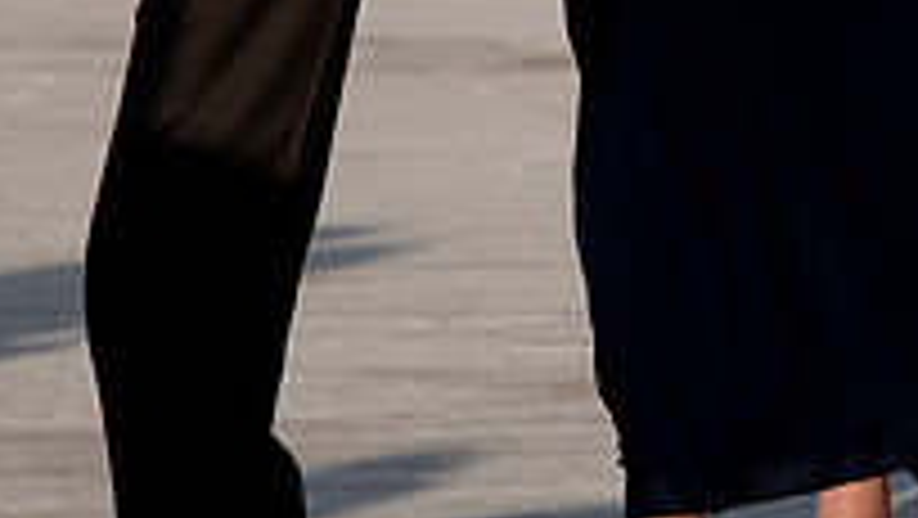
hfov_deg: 4.9
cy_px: 284
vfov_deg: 2.8
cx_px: 936
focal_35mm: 439
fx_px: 10692
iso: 200
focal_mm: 120
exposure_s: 1/800
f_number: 8
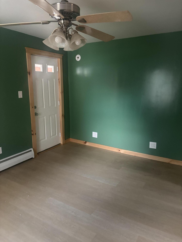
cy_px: 121
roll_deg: -0.3
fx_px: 182
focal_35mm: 26
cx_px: 91
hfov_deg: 53.1
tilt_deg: -11.2
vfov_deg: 67.3
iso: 800
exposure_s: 1/30
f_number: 1.6
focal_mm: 5.96
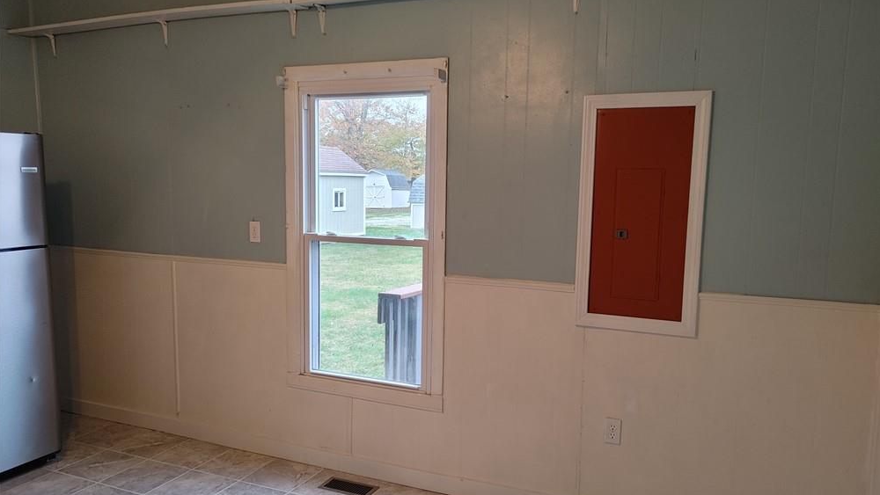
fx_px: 677
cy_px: 264
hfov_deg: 66.0
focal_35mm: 29
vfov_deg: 40.2
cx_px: 448
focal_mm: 5.58
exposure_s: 1/40
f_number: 1.8
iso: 150
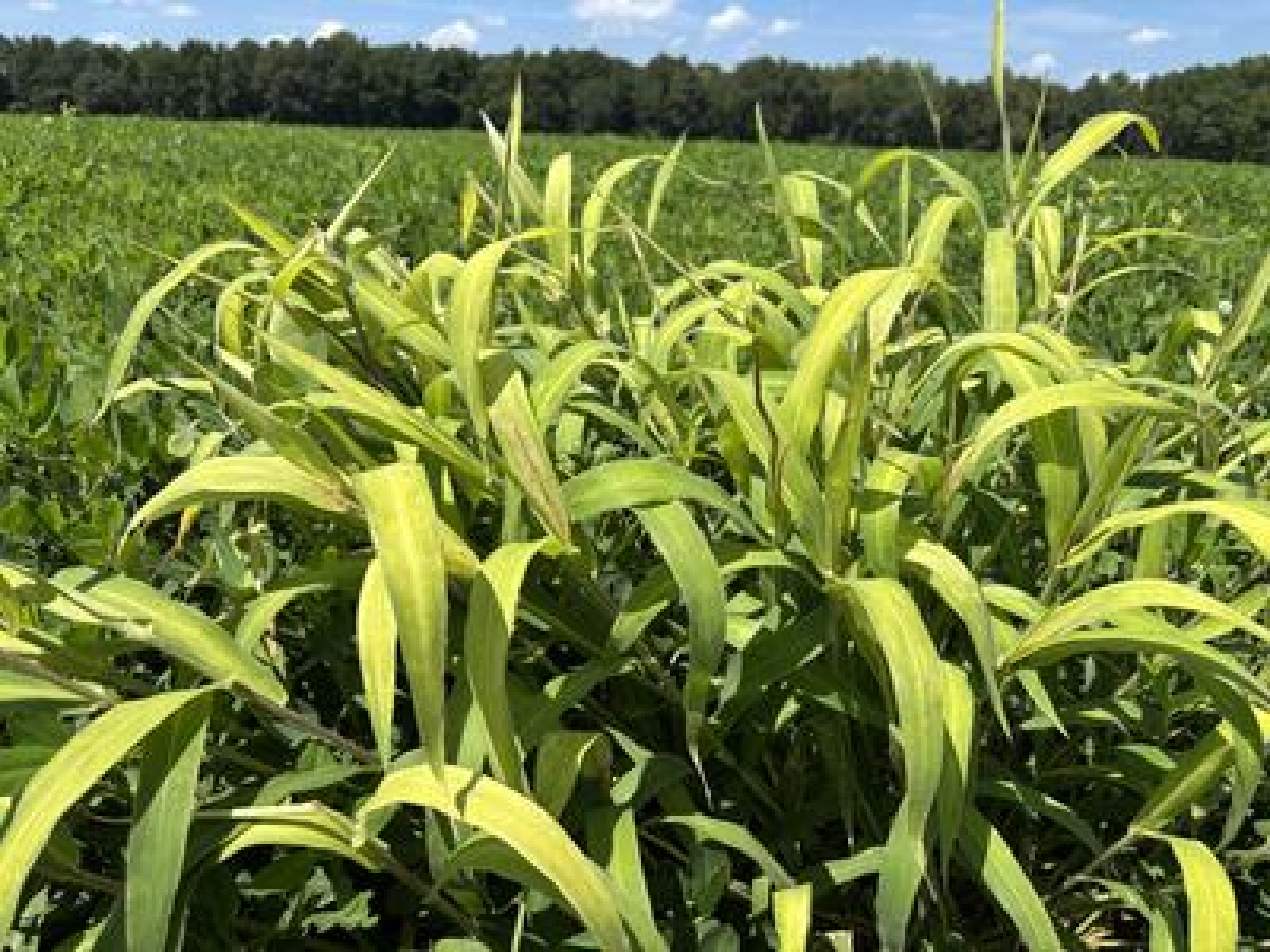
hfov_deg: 67.3
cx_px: 635
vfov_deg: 53.1
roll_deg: -2.5
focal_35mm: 26
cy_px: 476
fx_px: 954
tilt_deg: -18.9
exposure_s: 1/2933
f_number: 1.6
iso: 50
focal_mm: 5.96
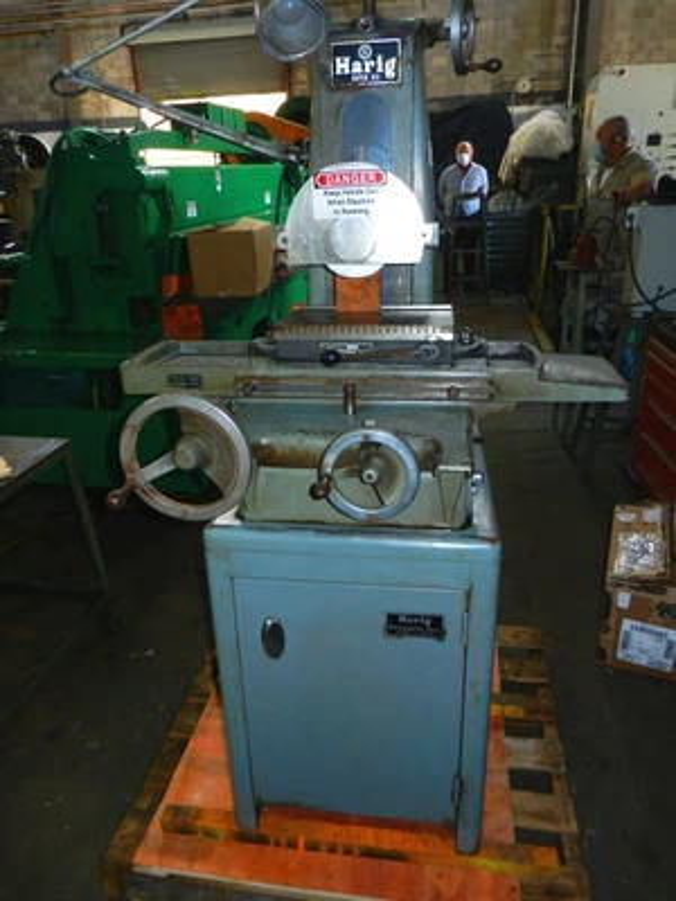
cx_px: 338
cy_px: 450
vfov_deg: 69.4
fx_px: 651
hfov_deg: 54.9
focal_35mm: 25
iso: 200
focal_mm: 4.5
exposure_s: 1/30
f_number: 3.5
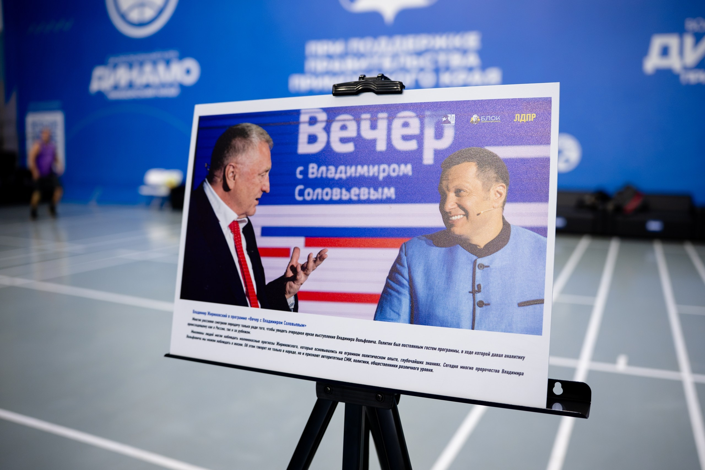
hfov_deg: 60.9
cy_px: 220
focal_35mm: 31
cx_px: 378
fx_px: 598
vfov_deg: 42.9
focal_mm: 28
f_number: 2.8
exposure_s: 1/640
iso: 1250
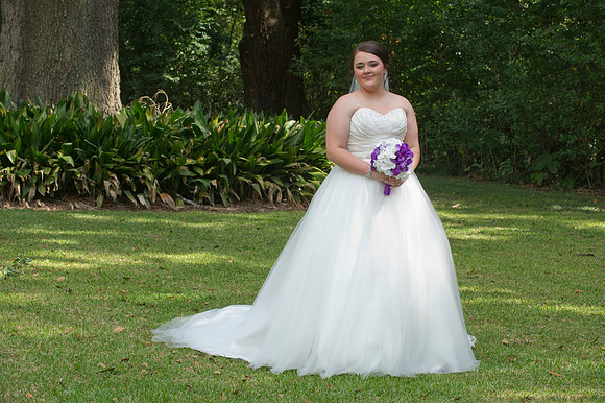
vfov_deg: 13.9
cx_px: 302
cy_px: 202
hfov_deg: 20.8
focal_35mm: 98
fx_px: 1646
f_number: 7.1
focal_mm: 98
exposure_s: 1/80
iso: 320
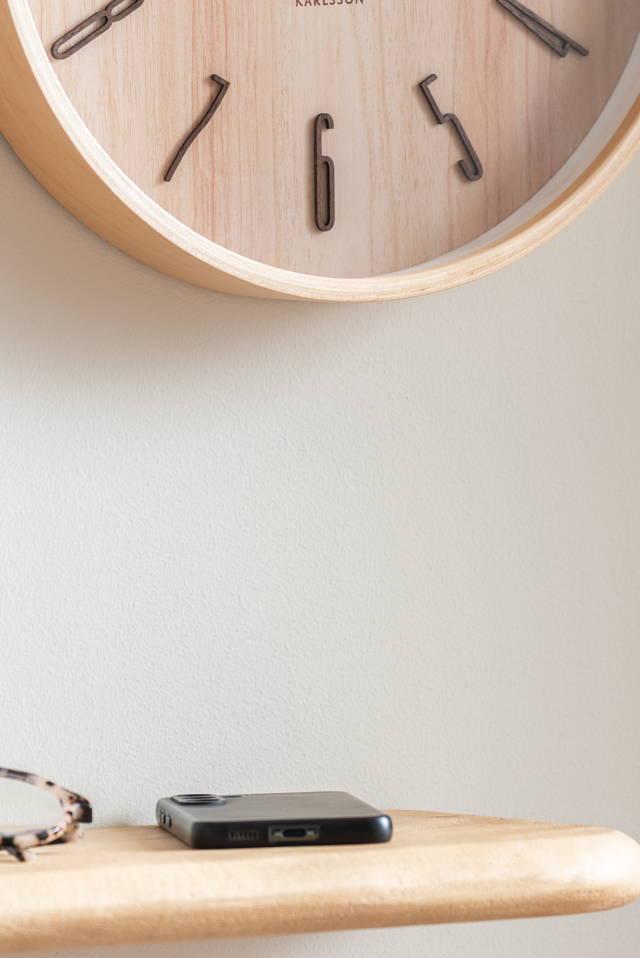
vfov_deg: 5.2
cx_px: 464
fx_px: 10601
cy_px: 184
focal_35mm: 398
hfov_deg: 3.5
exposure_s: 1/125
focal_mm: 185
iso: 125
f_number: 4.5
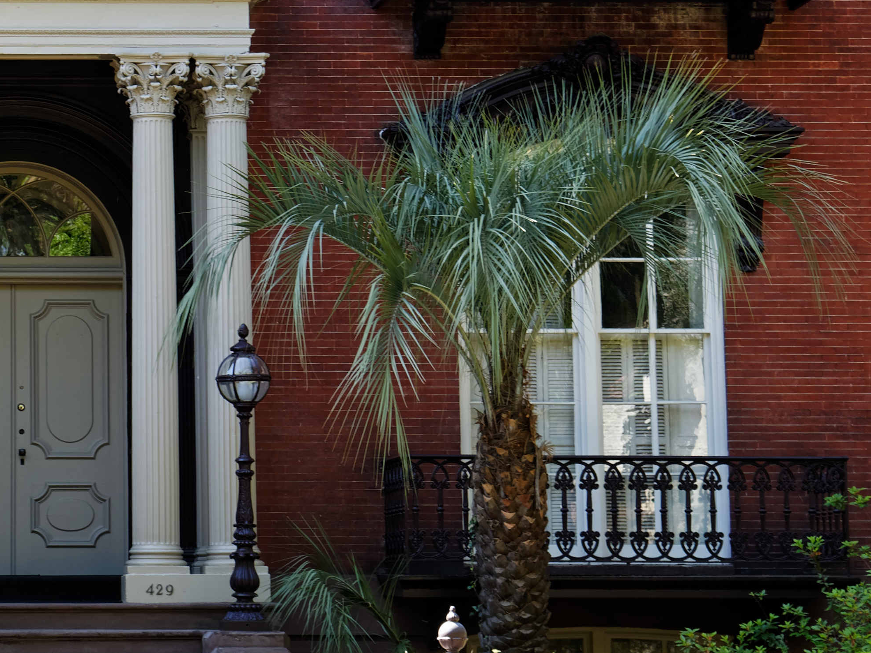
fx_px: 3447
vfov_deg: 10.7
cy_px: 3
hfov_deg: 14.2
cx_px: -11
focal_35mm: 137
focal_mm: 48
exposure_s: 1/40
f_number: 7.1
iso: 100
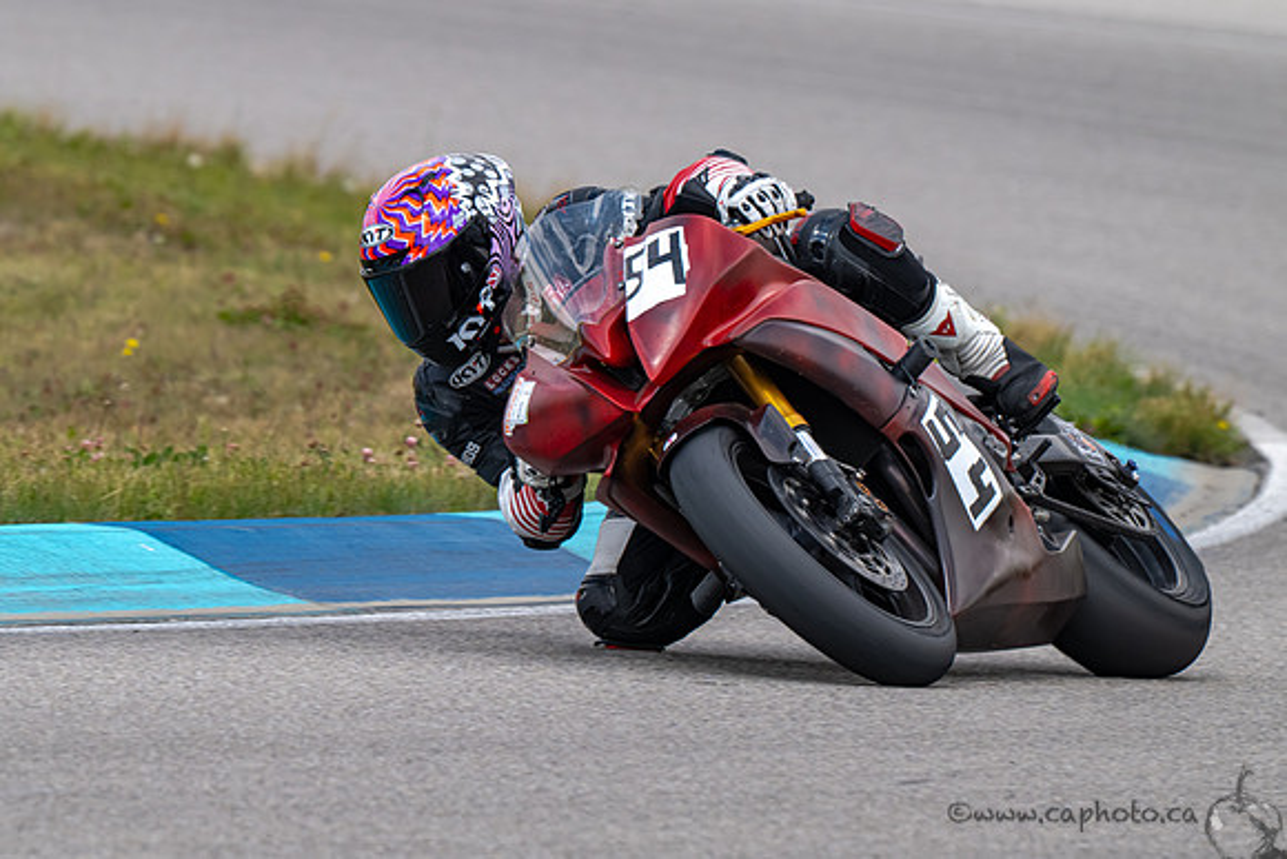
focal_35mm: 739
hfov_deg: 2.8
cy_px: 364
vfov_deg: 1.9
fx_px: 26430
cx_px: 494
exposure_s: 1/800
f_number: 11
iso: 640
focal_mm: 600
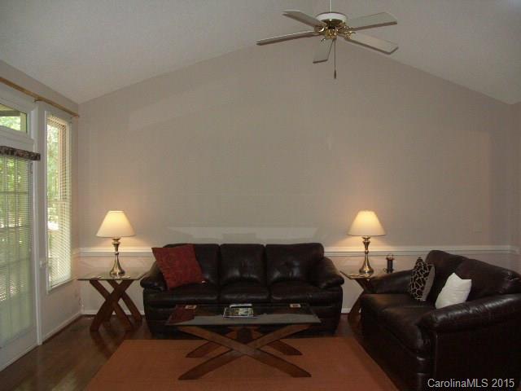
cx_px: 260
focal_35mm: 28
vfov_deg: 49.7
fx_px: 421
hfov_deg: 63.4
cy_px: 196
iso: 200
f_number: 2.8
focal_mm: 7.21
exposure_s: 1/50
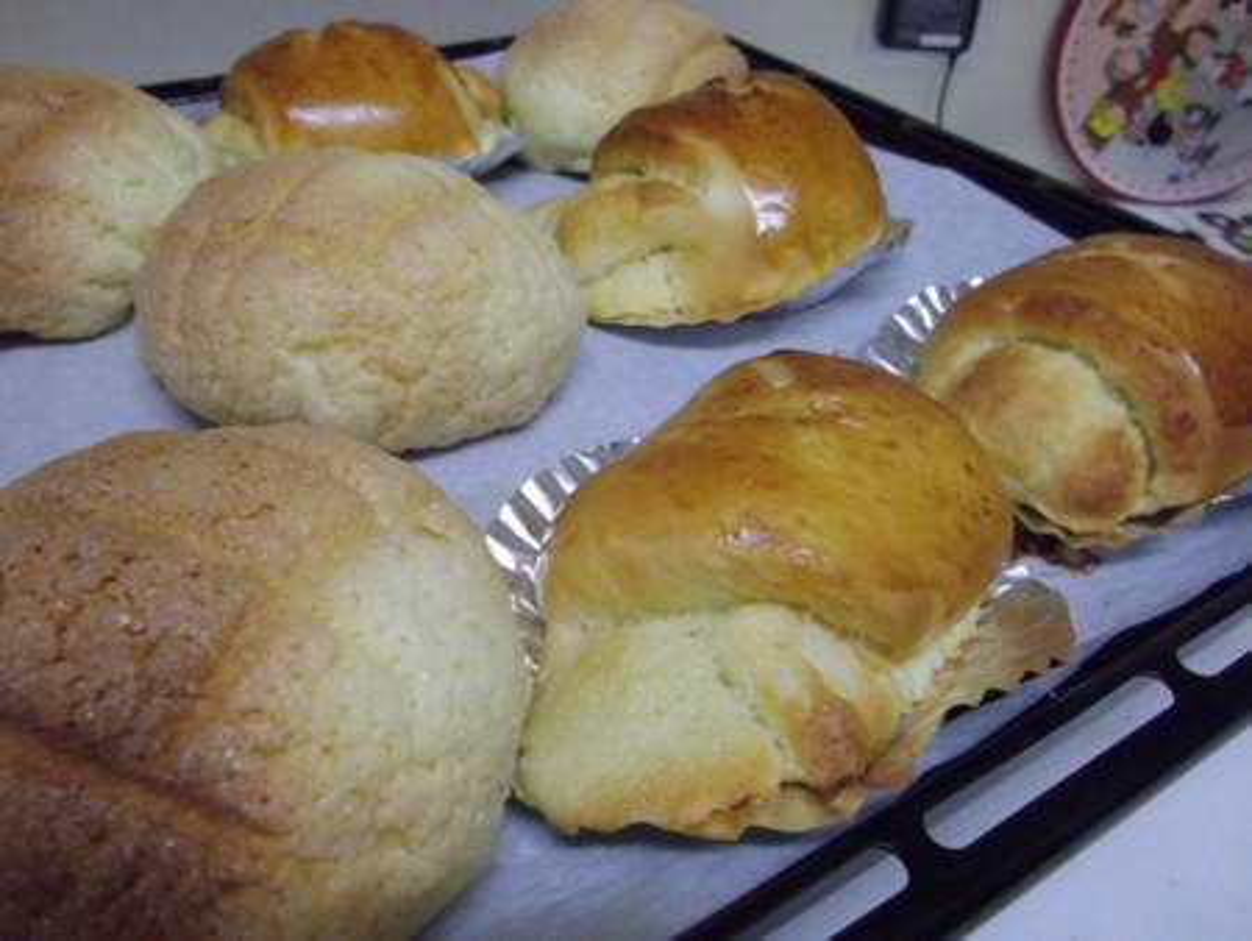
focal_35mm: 27
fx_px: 977
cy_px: 470
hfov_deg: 65.3
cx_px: 626
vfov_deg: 51.4
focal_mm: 4.9
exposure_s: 1/50
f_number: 3.2
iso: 662
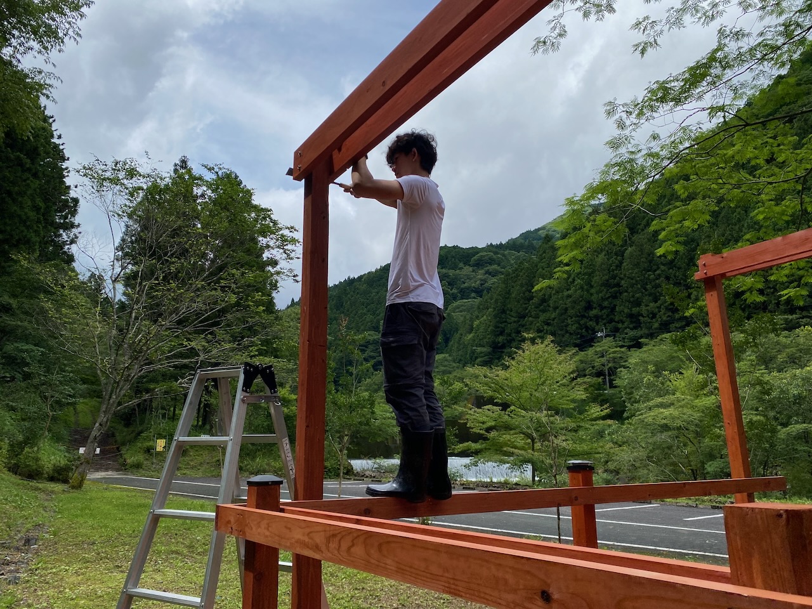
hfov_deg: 67.3
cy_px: 304
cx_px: 406
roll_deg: -0.1
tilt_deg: +12.5
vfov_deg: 53.1
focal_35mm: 26
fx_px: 610
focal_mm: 4.25
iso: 32
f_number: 1.8
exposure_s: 1/3401
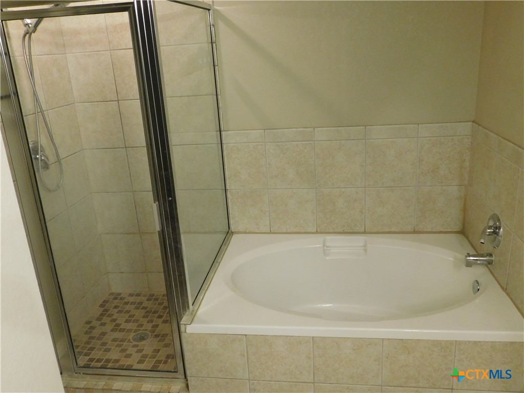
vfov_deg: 46.8
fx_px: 454
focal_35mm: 30
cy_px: 196
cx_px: 262
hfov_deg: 60.0
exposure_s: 1/30
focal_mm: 5.3
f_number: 3.2
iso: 400
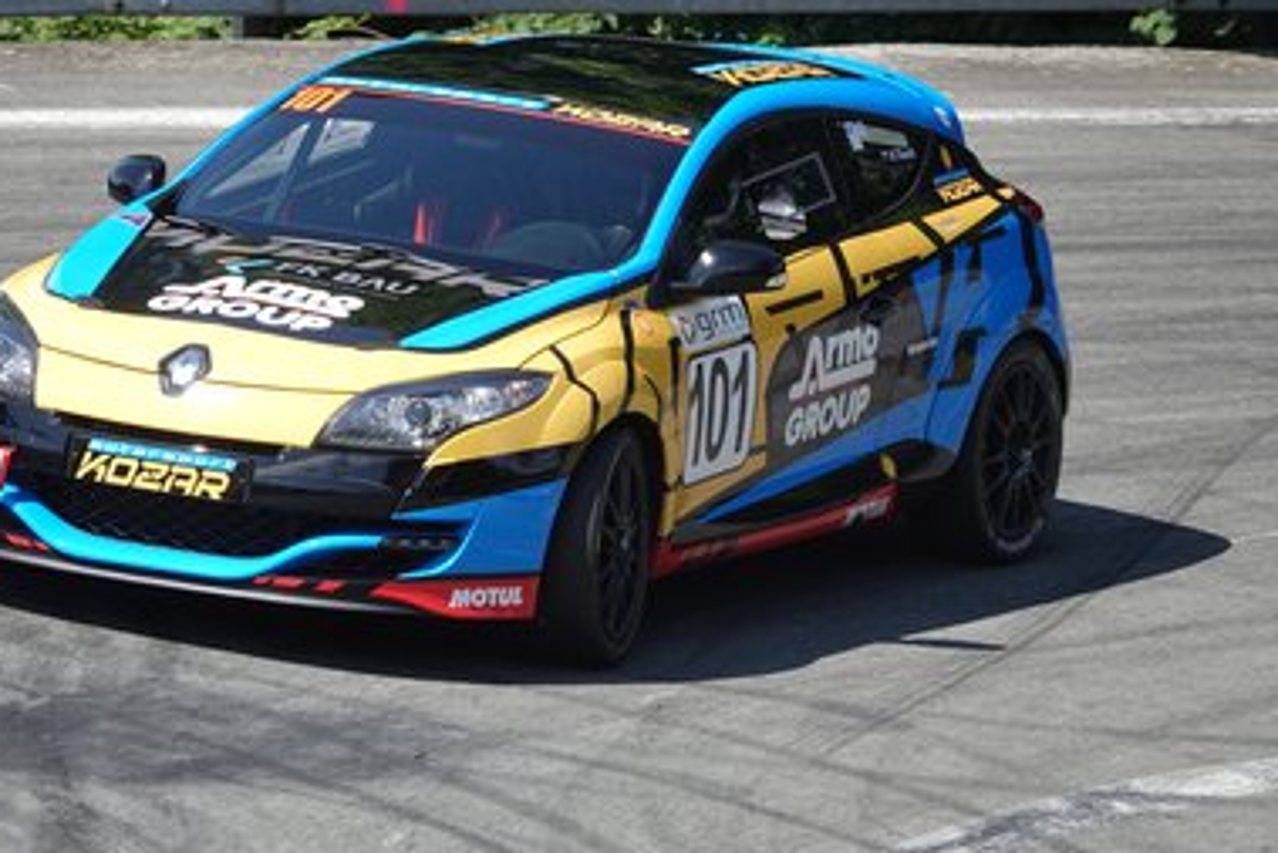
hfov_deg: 5.4
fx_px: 13494
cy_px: 388
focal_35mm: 380
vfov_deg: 3.6
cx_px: 526
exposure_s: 1/800
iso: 125
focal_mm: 117.29
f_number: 4
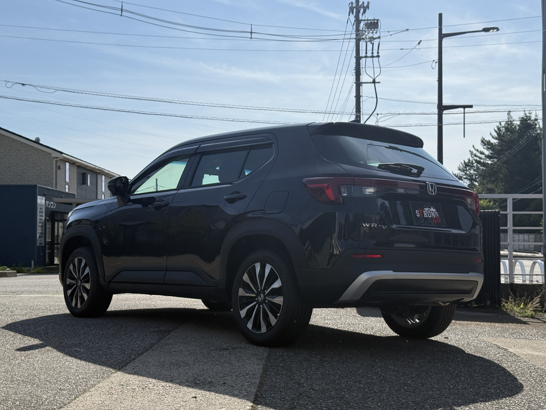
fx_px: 757
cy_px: 205
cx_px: 273
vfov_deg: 30.3
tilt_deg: +2.5
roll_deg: +0.2
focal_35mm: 48
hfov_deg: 39.7
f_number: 1.78
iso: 64
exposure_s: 1/11364
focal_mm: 6.76
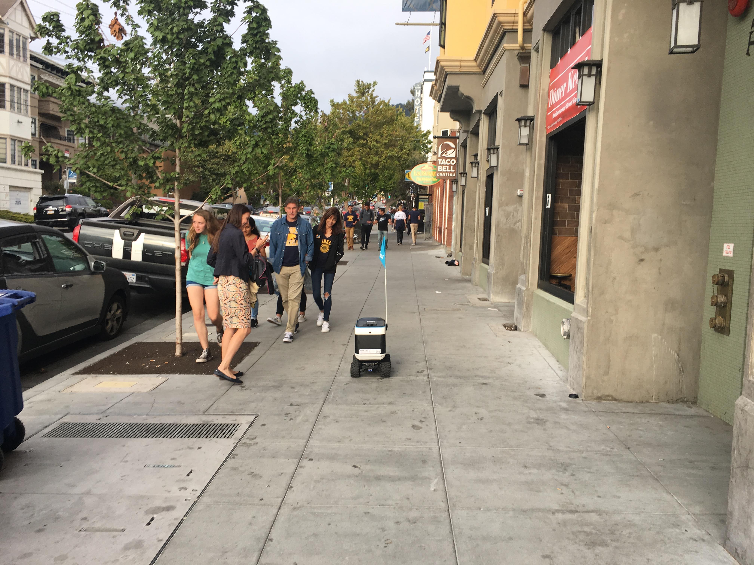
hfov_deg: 61.7
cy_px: 282
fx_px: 632
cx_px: 377
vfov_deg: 48.2
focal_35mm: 29
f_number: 2.2
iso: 25
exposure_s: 1/245
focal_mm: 4.15
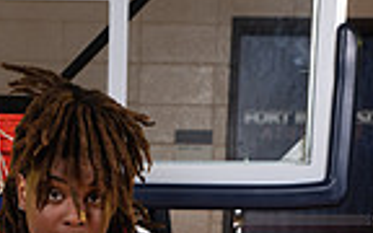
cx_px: 41
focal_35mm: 140
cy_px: 562
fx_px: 1423
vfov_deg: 8.5
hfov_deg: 14.8
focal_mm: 44
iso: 320
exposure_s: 1/320
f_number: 7.1
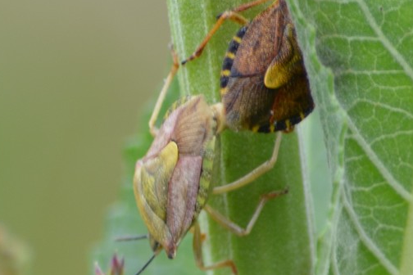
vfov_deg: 1.6
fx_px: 9831
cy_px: 155
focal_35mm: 857
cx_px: 160
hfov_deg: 2.4
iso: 280
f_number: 8
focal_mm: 300
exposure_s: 1/125
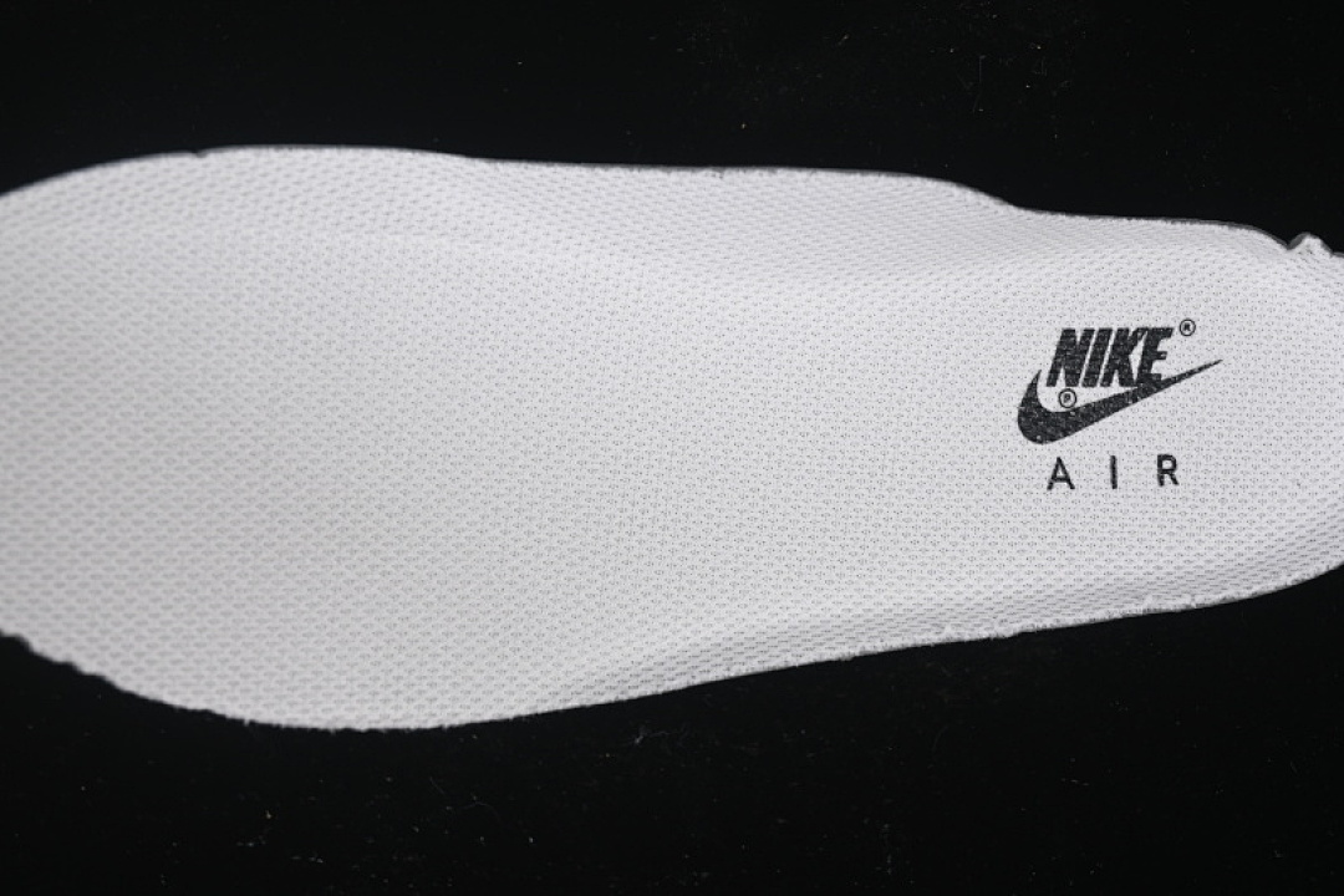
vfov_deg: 18.2
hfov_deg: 27.0
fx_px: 2800
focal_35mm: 75
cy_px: 448
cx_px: 672
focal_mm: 50
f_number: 7.1
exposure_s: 1/80
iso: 160
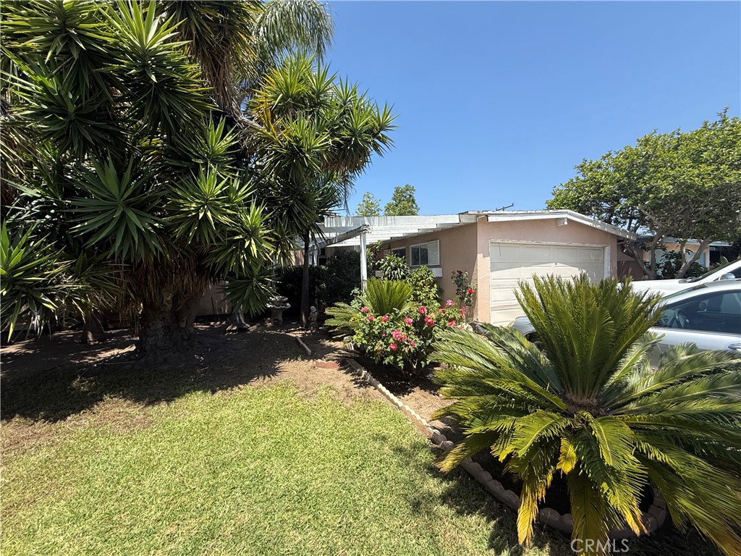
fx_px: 300
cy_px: 278
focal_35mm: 14
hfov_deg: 102.1
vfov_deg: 85.7
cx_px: 370
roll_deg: +0.9
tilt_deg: +0.3
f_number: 2.2
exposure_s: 1/1125
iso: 50
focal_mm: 2.22
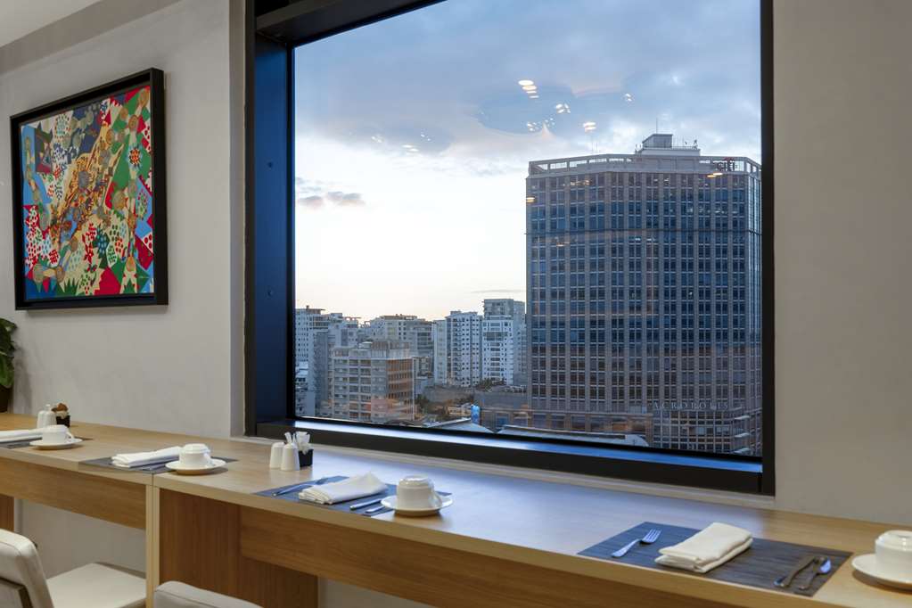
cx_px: 456
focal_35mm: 31
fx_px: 785
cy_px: 304
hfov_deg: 60.3
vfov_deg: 42.3
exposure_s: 1/60
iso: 250
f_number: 7.1
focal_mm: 31
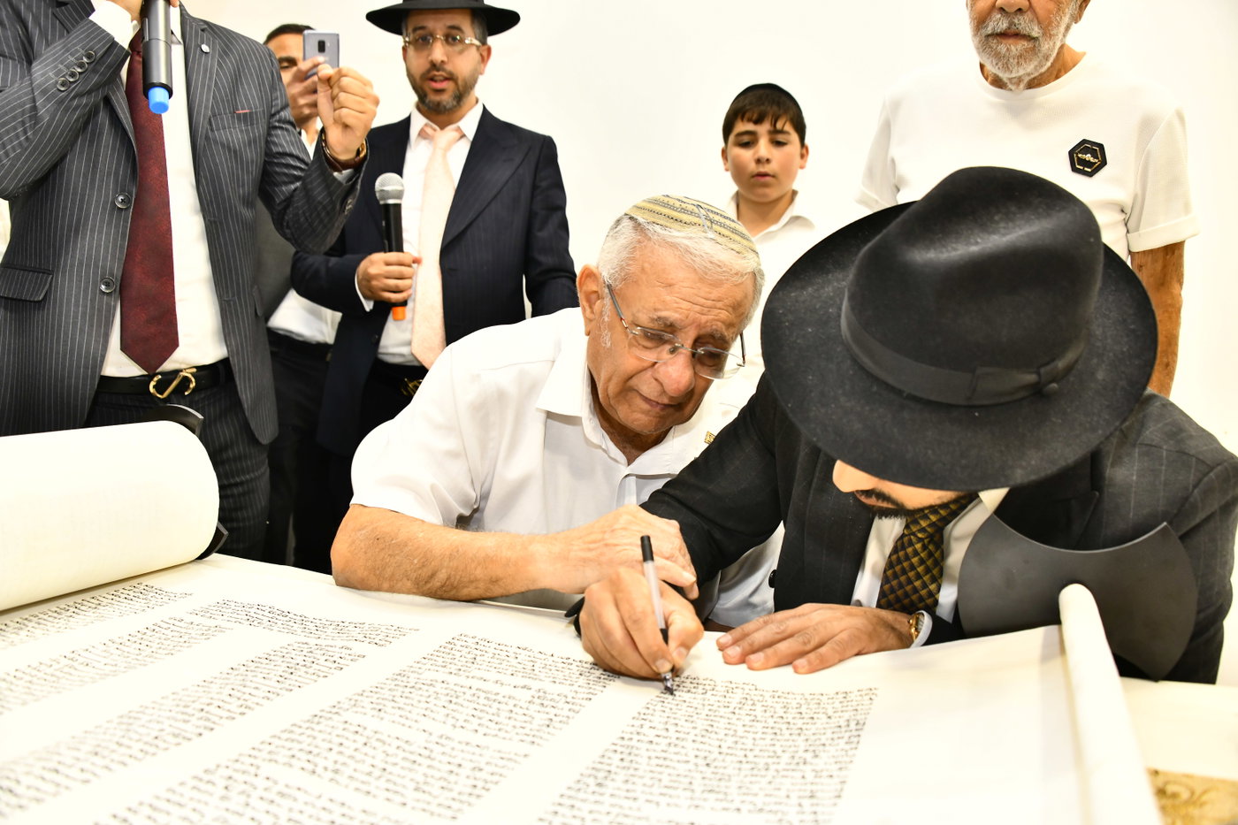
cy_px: 412
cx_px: 619
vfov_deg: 46.4
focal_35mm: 28
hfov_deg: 65.5
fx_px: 963
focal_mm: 28
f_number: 5
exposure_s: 1/125
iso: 1250
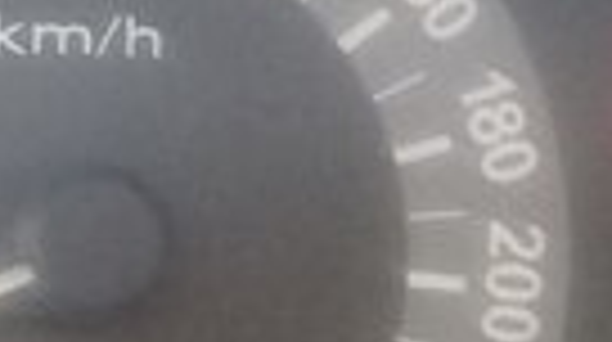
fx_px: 2657
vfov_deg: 7.3
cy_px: 488
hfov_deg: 11.9
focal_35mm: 164
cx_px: -554
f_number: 2.2
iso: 200
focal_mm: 3.3
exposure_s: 1/25
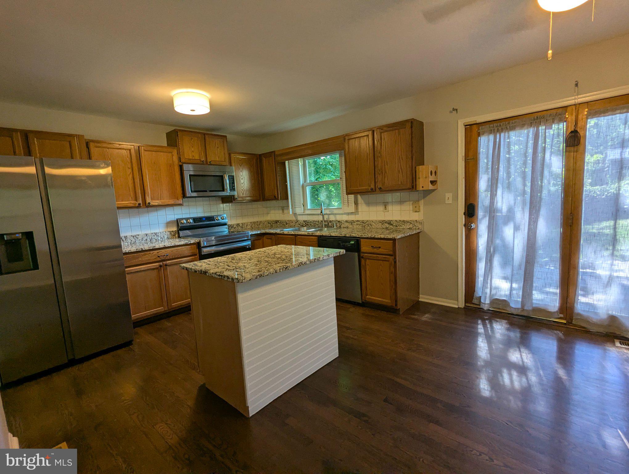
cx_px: 314
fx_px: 291
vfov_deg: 78.2
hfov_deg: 94.4
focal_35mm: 16
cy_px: 237
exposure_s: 1/60
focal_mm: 2.35
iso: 115
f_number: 2.2
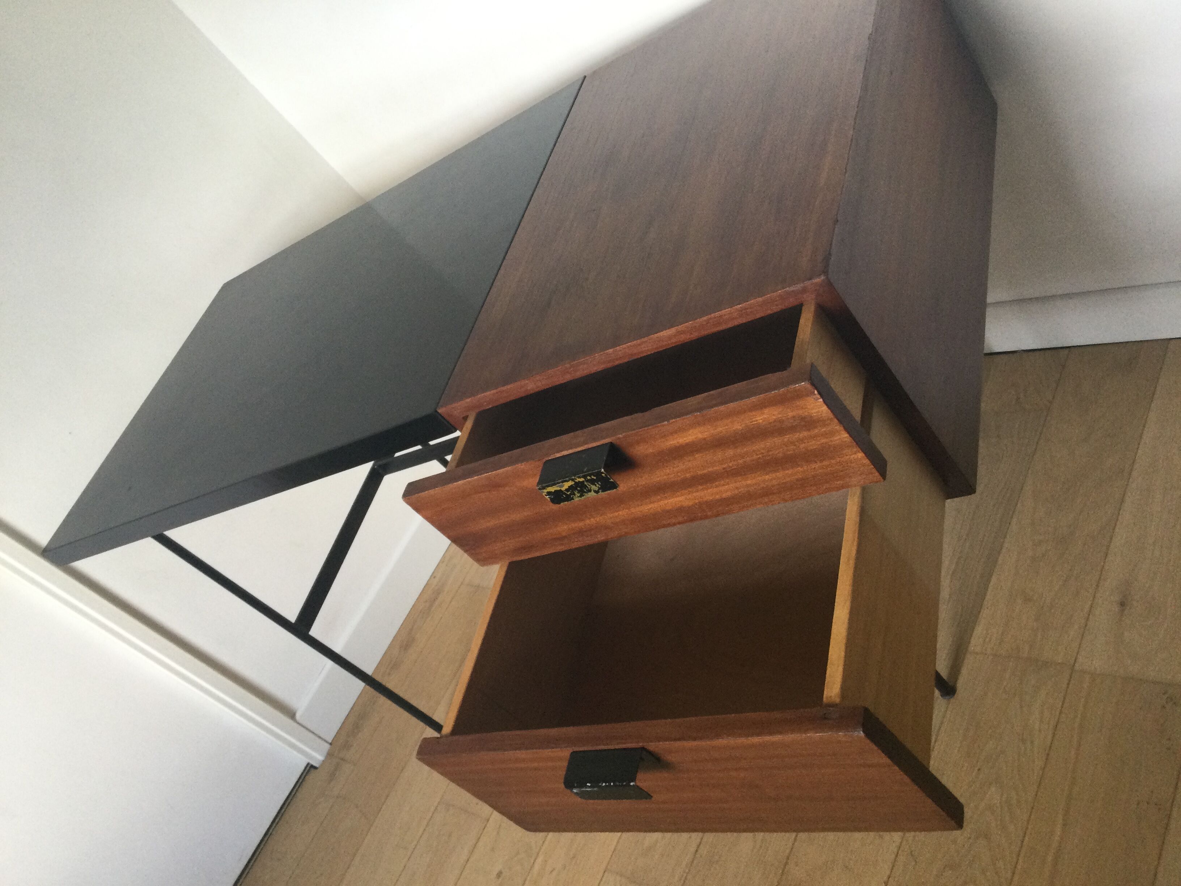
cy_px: 443
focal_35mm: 31
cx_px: 590
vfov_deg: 45.4
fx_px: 1058
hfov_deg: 58.4
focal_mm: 3.3
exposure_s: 1/33
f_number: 2.4
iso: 100
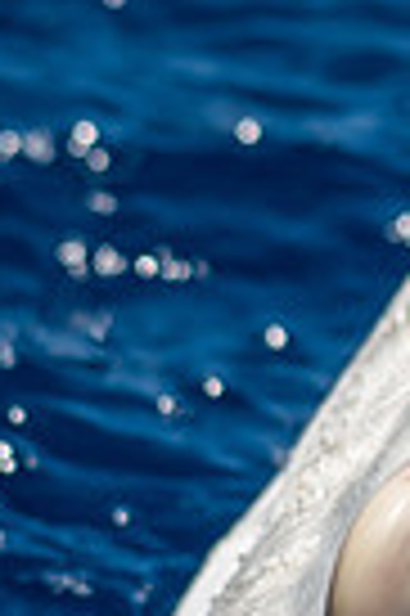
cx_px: 1078
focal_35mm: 1682
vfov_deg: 1.2
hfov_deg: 0.8
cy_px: 351
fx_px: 28805
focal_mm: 210
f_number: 5.6
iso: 64
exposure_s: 1/1250
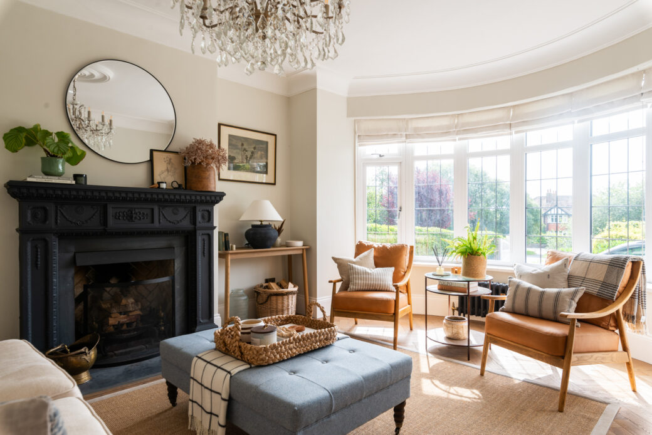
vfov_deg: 59.5
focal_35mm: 21
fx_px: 380
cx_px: 326
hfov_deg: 81.2
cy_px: 218
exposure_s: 1/100
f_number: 8
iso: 320
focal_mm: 21
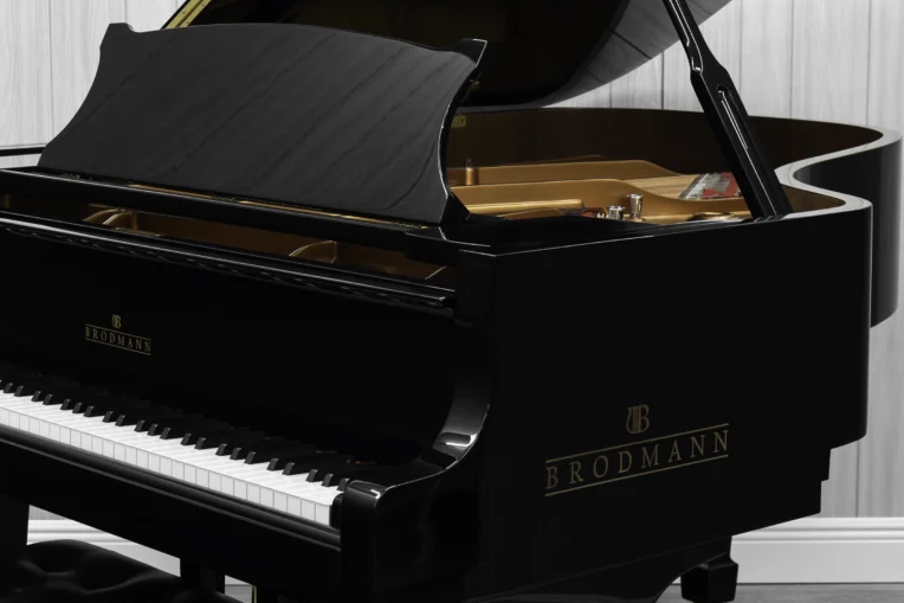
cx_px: 362
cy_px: 269
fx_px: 2209
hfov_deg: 23.1
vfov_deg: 15.5
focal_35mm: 88
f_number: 6.3
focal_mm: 35
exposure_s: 1/5
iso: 100
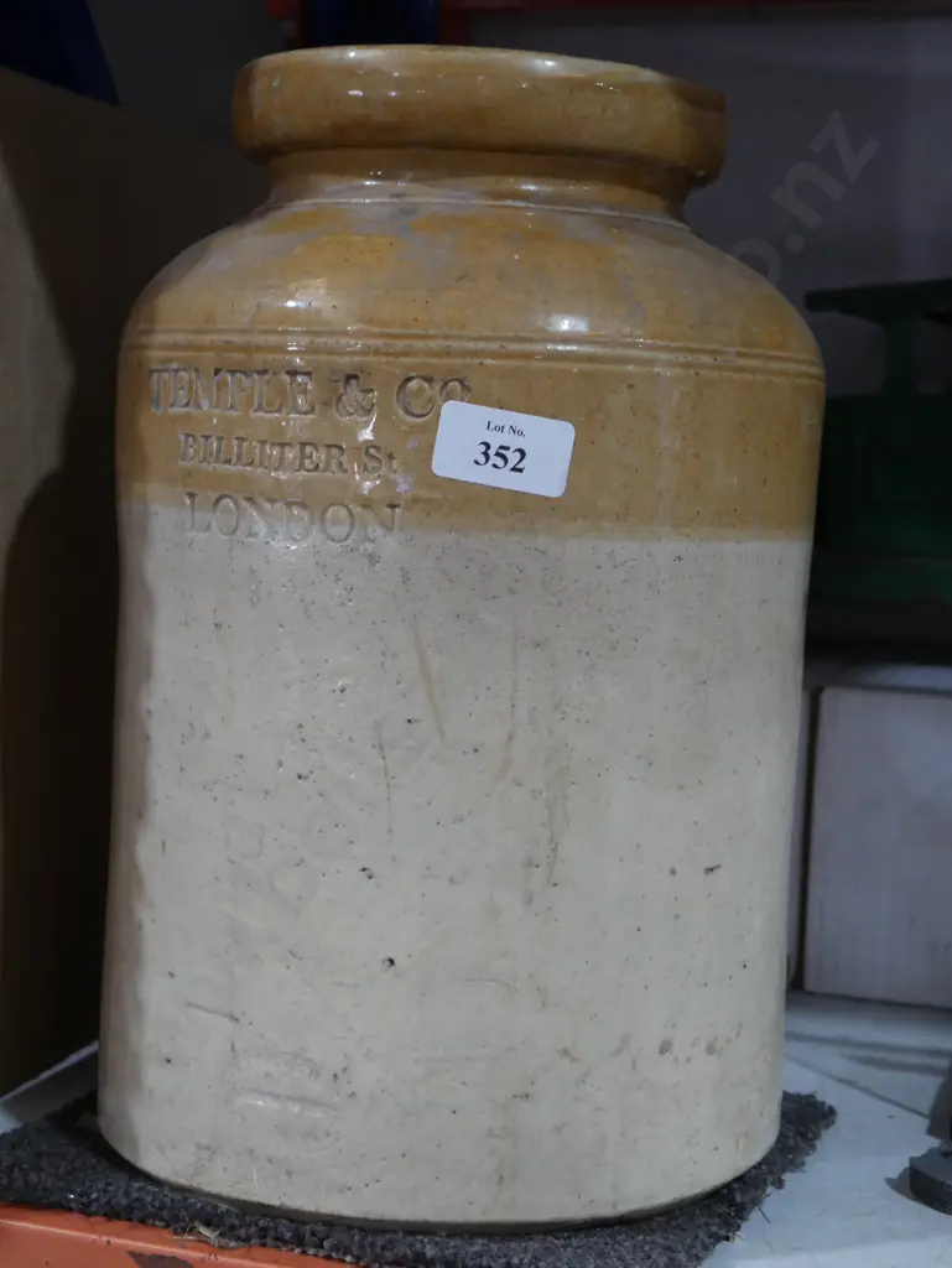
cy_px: 634
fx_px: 2125
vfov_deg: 33.2
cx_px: 476
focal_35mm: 58
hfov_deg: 25.3
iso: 1000
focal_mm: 29
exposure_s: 1/60
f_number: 5.4
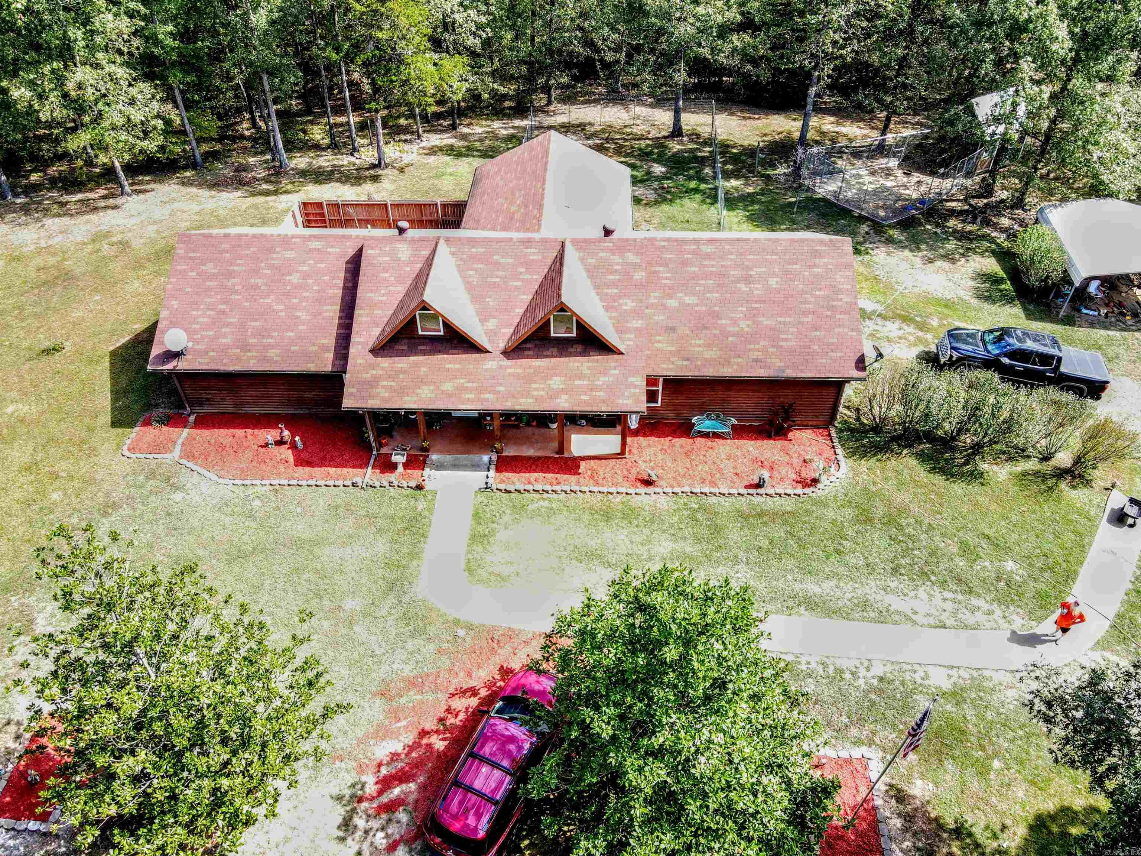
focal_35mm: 24
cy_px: 428
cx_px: 570
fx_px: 791
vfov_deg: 56.8
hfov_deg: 71.6
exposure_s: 1/100
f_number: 2.8
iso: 100
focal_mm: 4.5
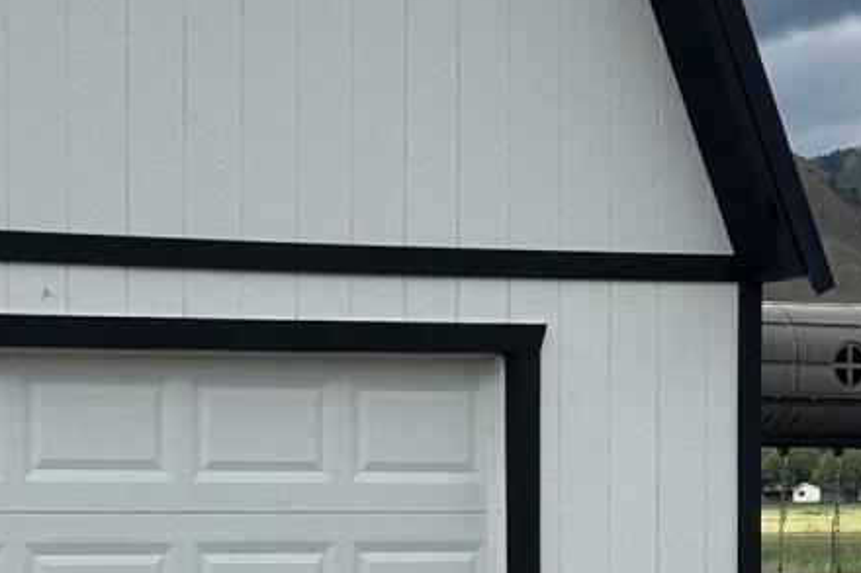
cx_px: 178
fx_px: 2940
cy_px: 673
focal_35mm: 123
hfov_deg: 16.5
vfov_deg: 11.0
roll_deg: +0.3
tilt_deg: -2.0
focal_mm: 5.7
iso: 50
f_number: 1.5
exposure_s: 1/3571
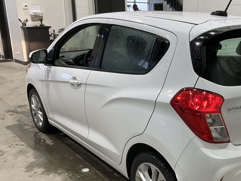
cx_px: 173
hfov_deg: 42.8
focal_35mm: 43
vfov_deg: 33.4
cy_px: 113
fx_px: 299
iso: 50
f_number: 1.8
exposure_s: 1/60
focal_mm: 3
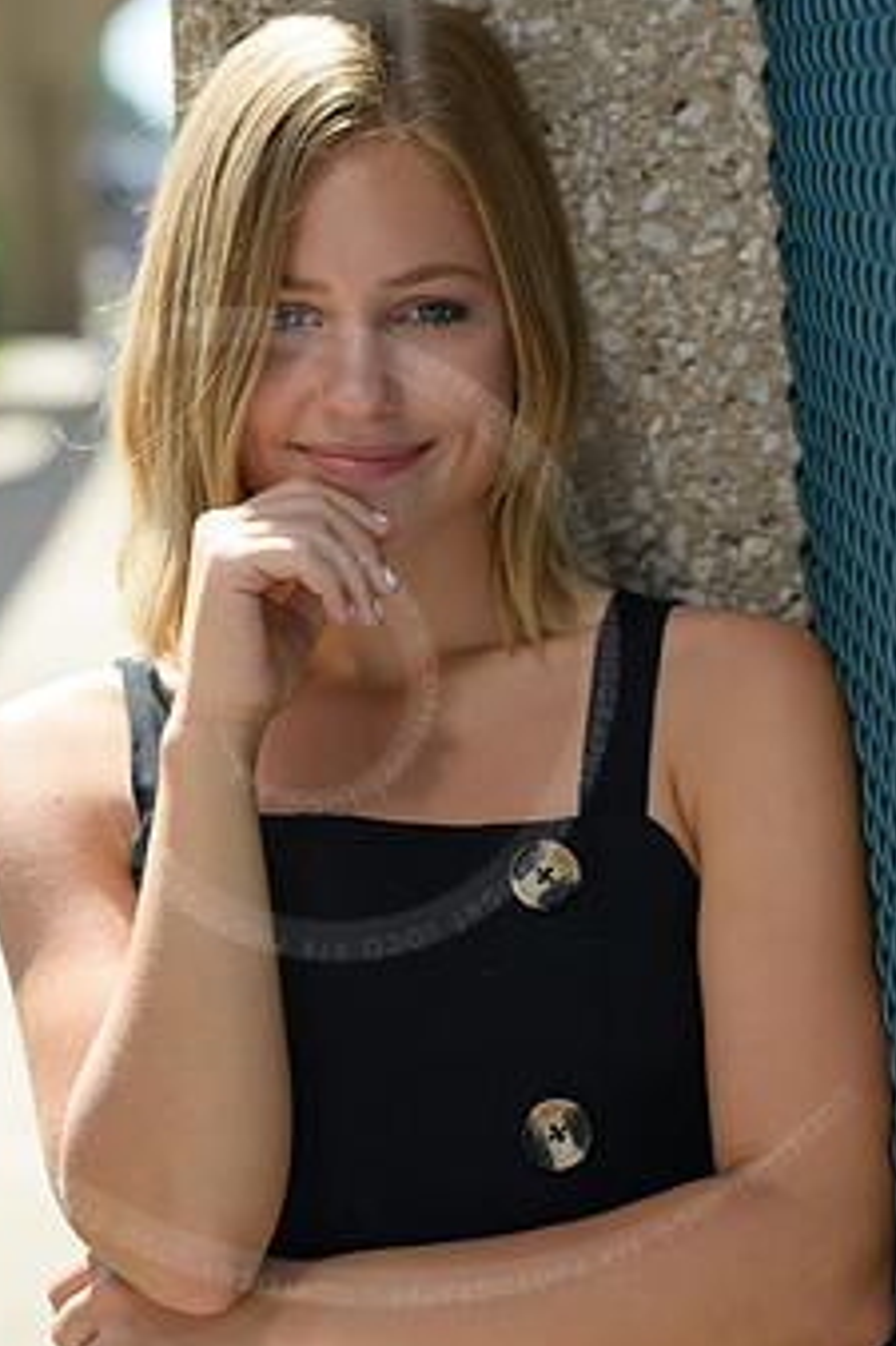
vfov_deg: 18.1
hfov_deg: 12.1
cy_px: 788
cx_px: 344
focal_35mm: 113
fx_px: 4223
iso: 160
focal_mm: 85
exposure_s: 1/800
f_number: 3.2
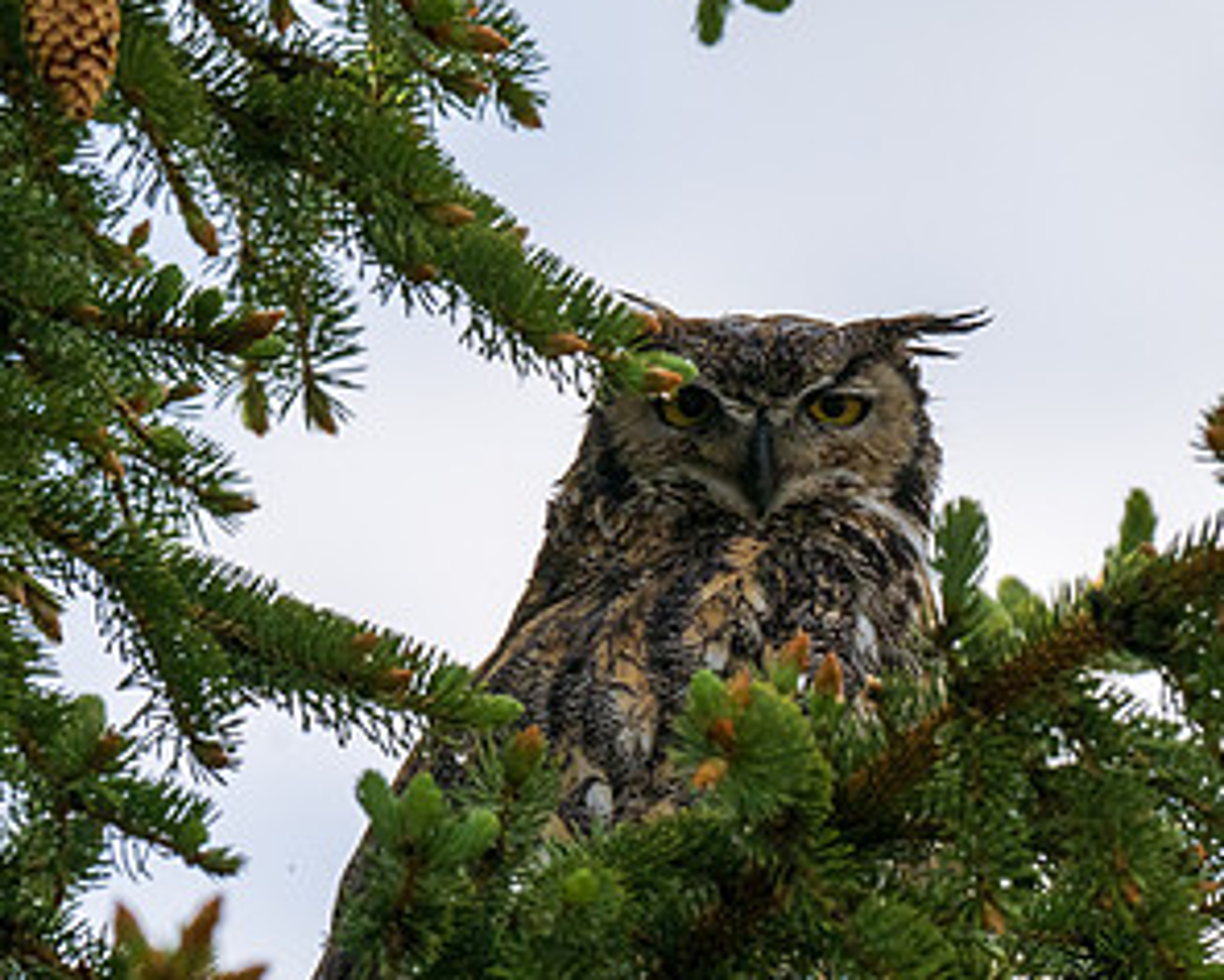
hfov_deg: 1.2
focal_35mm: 1670
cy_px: 440
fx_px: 60517
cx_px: 669
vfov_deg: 0.9
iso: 250
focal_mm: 570
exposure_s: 1/500
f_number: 11
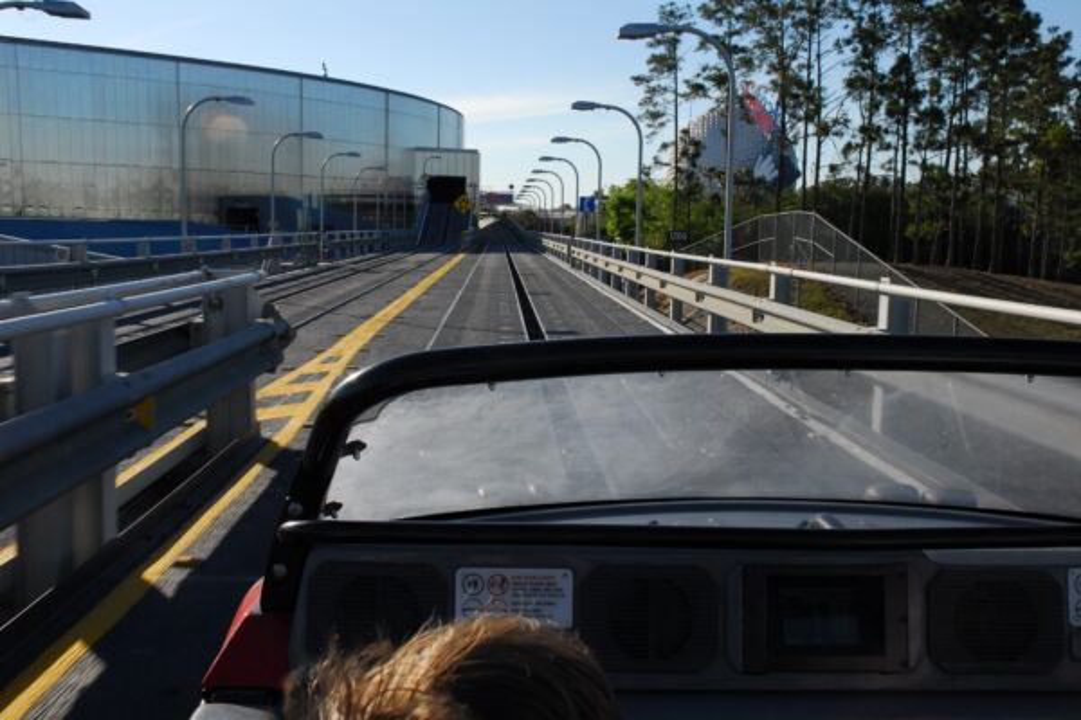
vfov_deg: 35.5
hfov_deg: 51.3
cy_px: 360
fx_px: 1126
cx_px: 540
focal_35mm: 38
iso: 400
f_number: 11
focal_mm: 25
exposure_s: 1/500
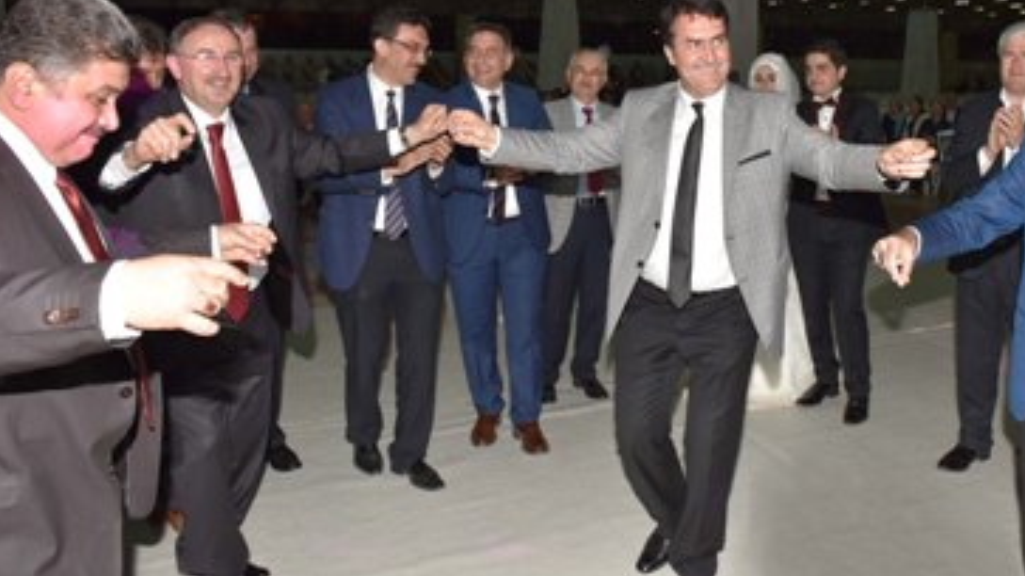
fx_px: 842
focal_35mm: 31
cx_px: 621
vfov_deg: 37.1
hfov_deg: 62.0
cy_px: 165
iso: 1000
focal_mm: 24
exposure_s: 1/100
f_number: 10
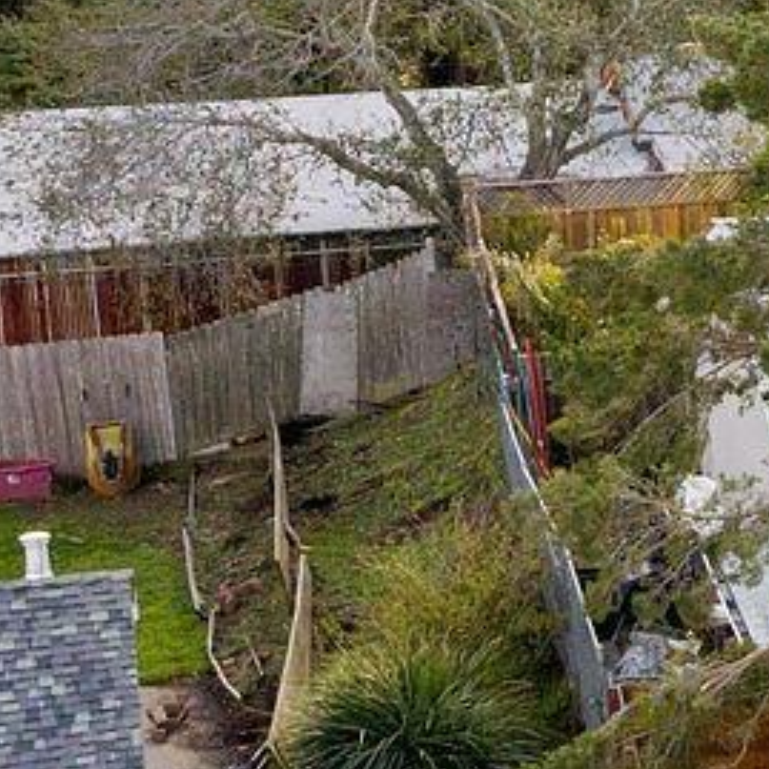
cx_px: 1635
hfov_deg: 9.0
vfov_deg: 9.7
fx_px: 4549
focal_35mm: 181
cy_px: 359
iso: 100
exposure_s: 1/400
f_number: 5.6
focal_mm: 10.26
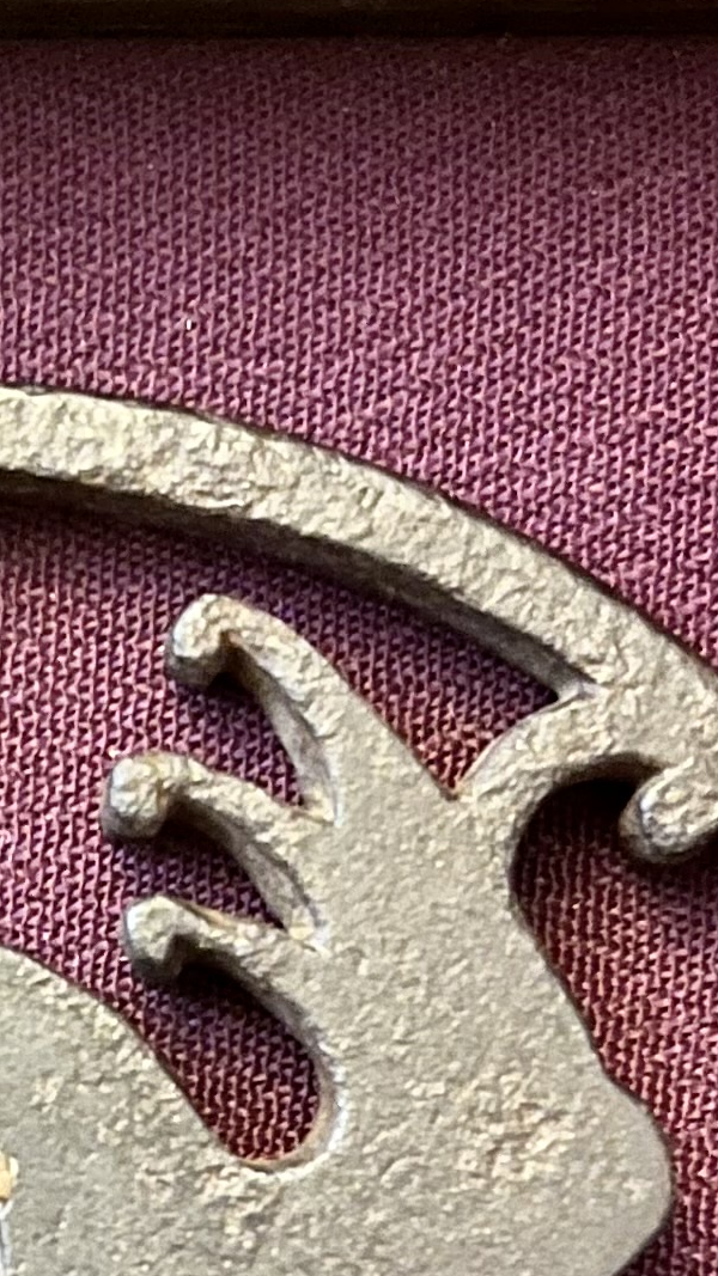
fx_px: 3622
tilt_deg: -85.3
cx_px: -50
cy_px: 1208
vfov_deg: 19.5
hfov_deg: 11.2
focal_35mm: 107
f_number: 1.6
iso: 640
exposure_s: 1/12
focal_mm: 5.1
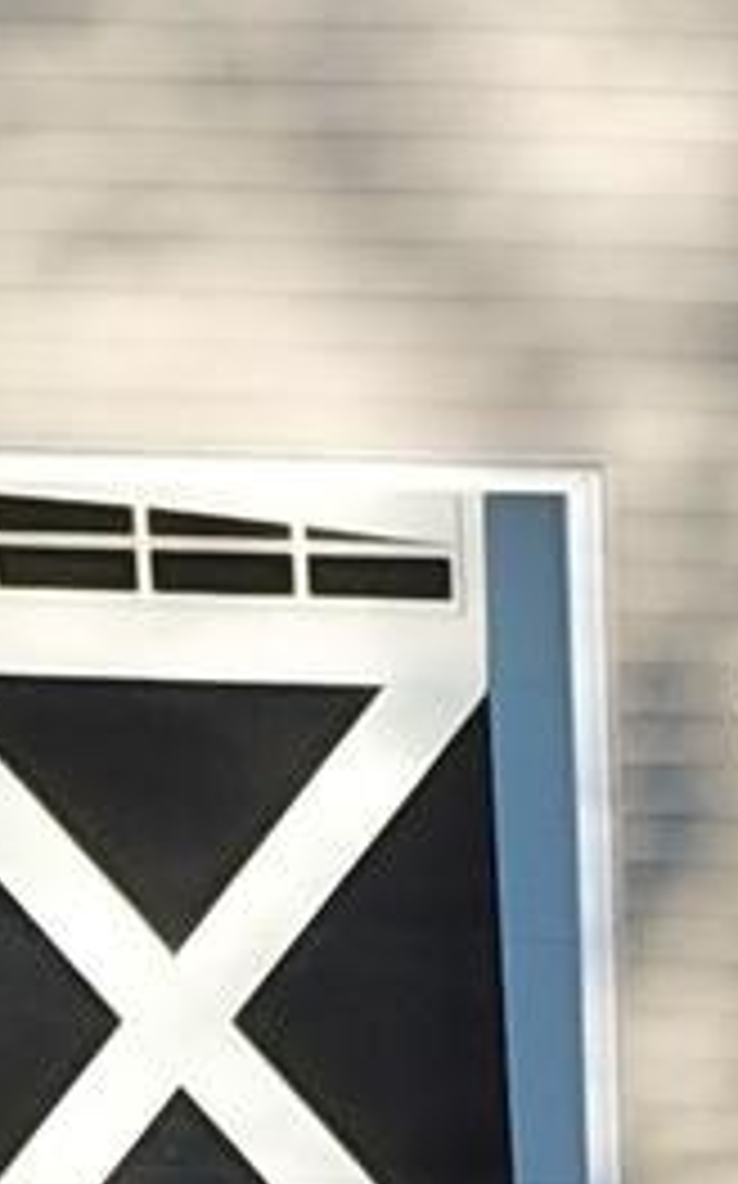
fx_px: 6930
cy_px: -1319
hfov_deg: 6.0
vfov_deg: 9.1
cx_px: 1188
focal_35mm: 215
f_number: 2.2
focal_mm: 4.73
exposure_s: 1/318
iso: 100
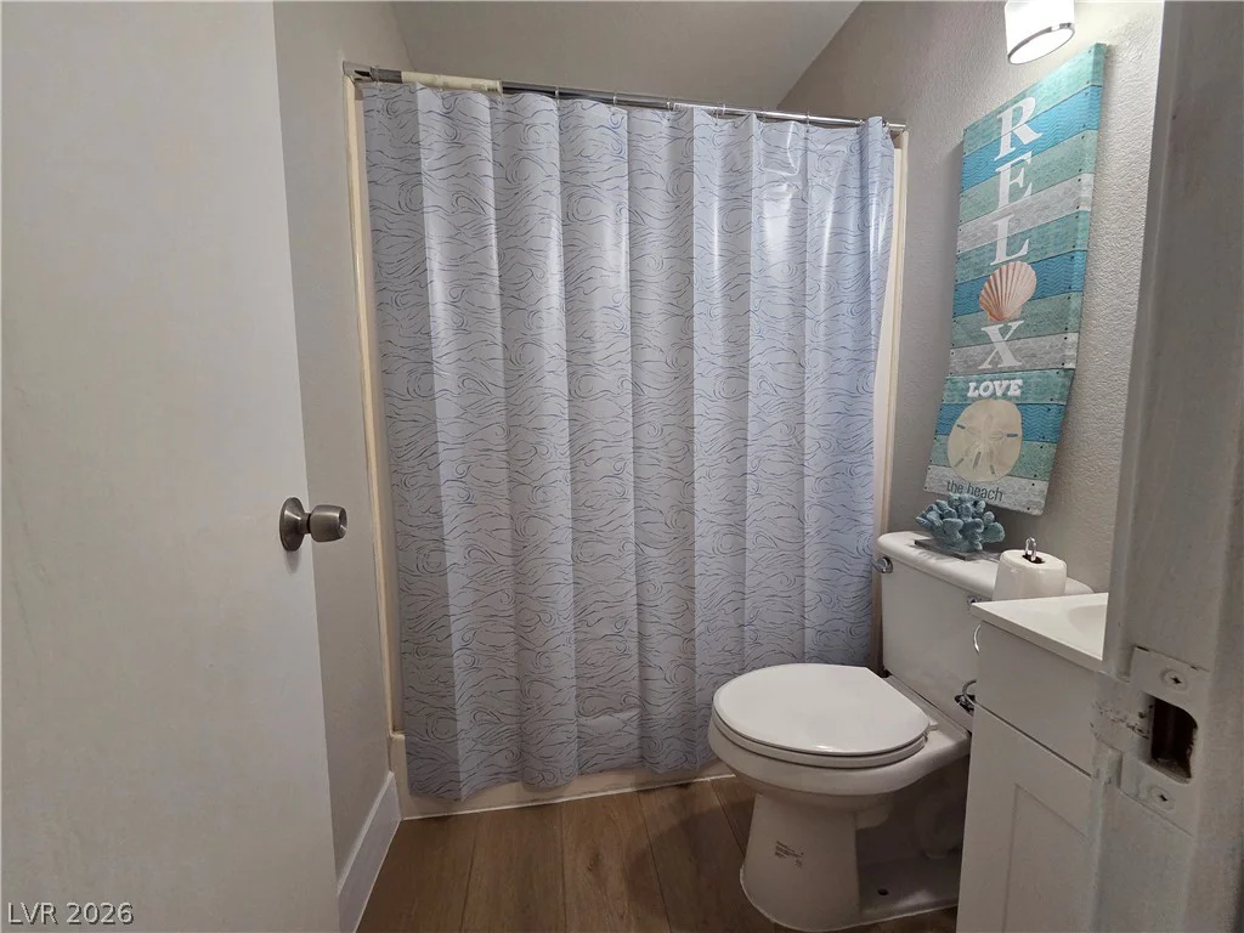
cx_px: 622
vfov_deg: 89.9
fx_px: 467
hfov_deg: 106.2
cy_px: 466
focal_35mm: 13
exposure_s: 1/120
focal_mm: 2.2
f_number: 2.2
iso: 250
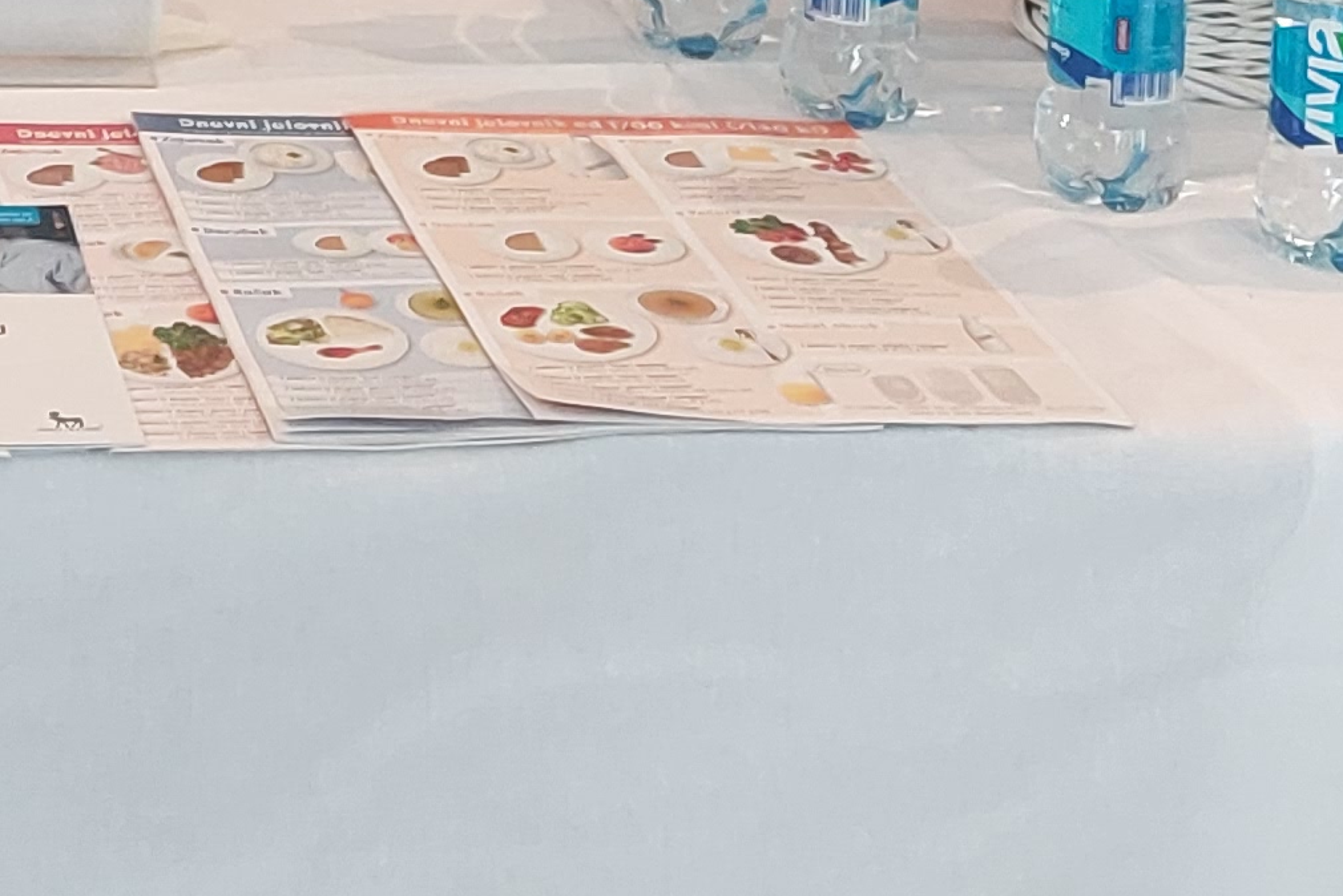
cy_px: -965
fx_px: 4440
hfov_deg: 16.6
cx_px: -170
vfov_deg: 10.5
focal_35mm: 119
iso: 500
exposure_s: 1/50
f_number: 1.8
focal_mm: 5.23
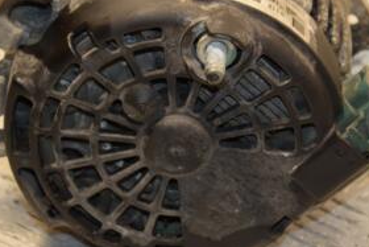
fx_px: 2635
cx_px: 171
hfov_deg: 8.0
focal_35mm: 257
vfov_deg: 5.4
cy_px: 95
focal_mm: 80
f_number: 5.3
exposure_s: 1/125
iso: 800
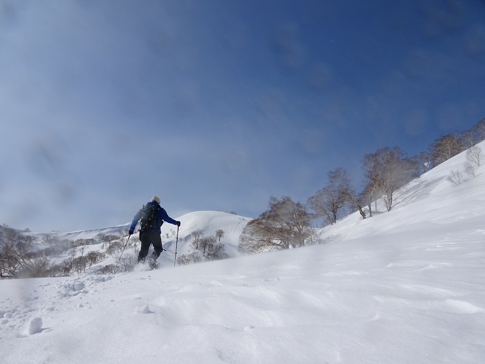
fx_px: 336
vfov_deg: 56.8
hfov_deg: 71.6
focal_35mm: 24
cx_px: 242
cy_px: 182
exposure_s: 1/2000
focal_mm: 4.1
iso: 80
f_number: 4.5
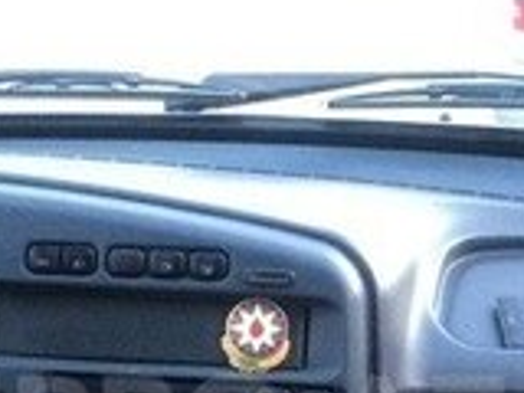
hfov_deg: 16.4
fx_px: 1817
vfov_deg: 12.2
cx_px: 170
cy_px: 424
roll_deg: -2.0
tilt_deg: -19.2
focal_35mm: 120
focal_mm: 4.15
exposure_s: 1/33
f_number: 2.2
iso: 320
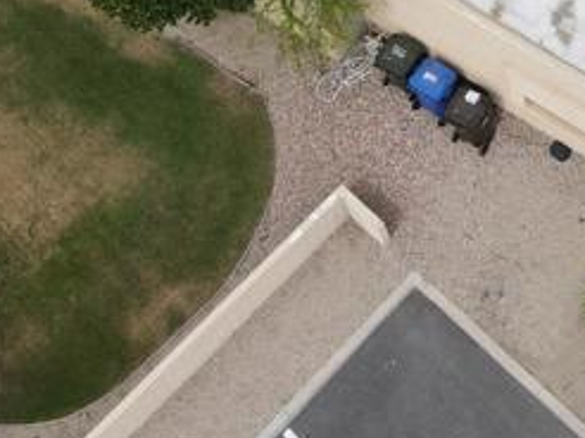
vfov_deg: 13.6
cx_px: 673
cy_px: -274
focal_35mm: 100
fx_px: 1688
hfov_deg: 18.7
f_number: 2.8
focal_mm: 4.5
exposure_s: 1/725
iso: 100
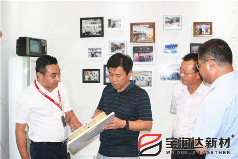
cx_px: 119
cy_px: 80
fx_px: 278
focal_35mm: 42
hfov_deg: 46.4
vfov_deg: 31.9
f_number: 5
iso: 800
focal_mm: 28
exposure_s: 1/60
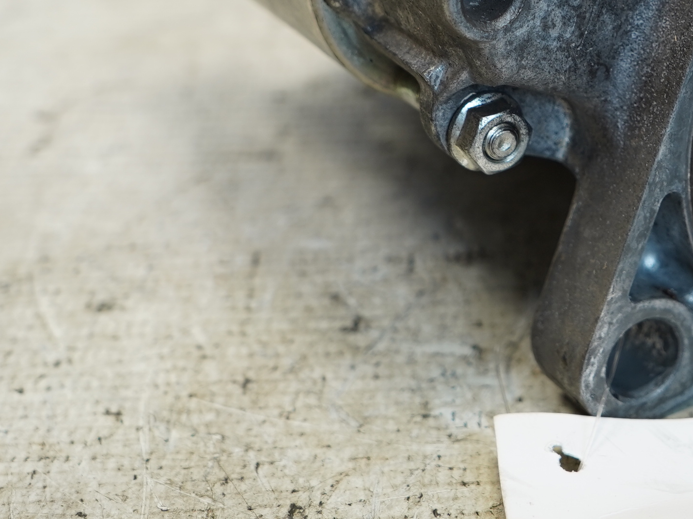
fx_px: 1942
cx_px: 698
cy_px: 67
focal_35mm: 97
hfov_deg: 19.6
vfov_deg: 15.1
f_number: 4
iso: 250
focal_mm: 32
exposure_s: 1/60
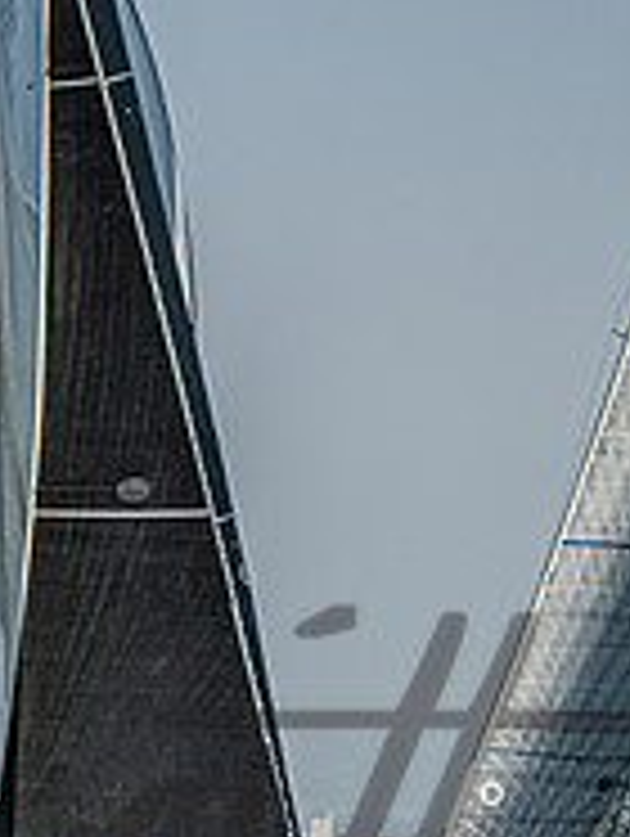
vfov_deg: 6.4
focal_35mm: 310
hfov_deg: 4.8
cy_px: 825
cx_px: -133
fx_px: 7505
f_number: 4.5
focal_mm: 100
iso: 280
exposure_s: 1/4000
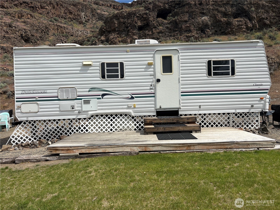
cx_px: 140
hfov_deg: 67.3
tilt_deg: +1.1
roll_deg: +2.0
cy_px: 105
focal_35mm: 26
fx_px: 210
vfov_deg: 53.1
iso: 50
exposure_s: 1/5814
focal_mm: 5.96
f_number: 1.6
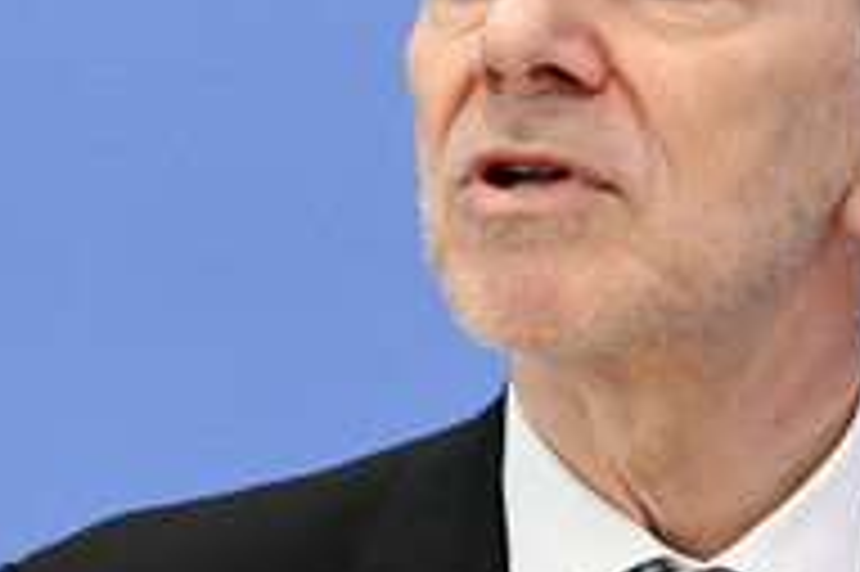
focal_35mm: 307
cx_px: 709
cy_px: 194
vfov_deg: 4.5
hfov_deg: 6.7
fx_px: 7327
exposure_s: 1/640
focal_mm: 130
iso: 4000
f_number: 5.6
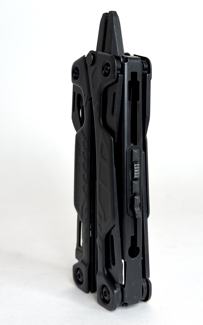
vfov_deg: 39.6
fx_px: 451
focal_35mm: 51
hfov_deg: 25.3
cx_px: 108
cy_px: 162
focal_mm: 6.76
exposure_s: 1/326
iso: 64
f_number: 1.78
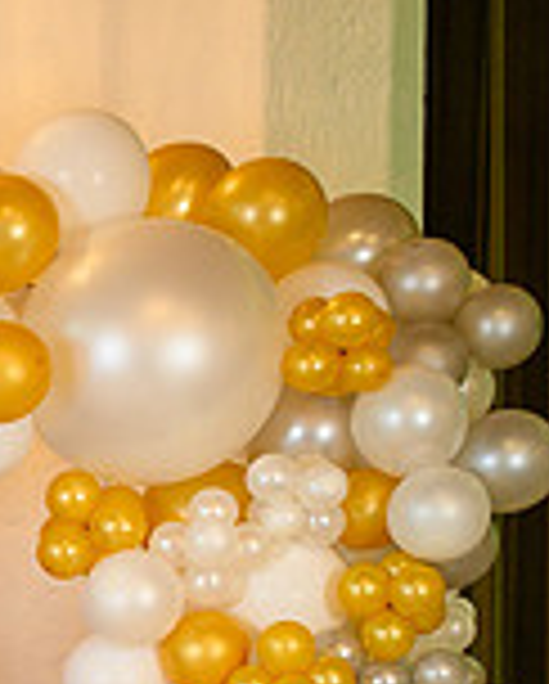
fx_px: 2534
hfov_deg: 10.9
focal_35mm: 125
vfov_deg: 14.9
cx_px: -652
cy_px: 819
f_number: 3.5
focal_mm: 35
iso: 1250
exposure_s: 1/100
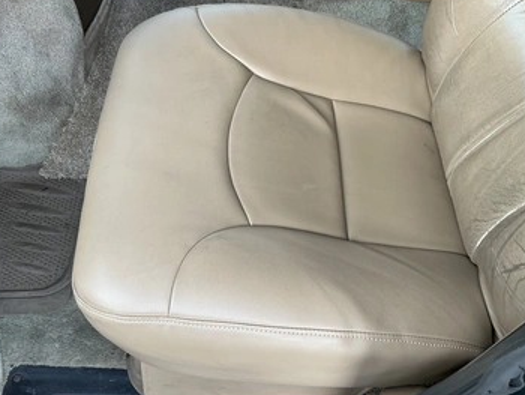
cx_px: 278
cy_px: 179
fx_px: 486
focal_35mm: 32
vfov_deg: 44.2
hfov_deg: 56.7
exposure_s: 1/122
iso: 40
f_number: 1.8
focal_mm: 3
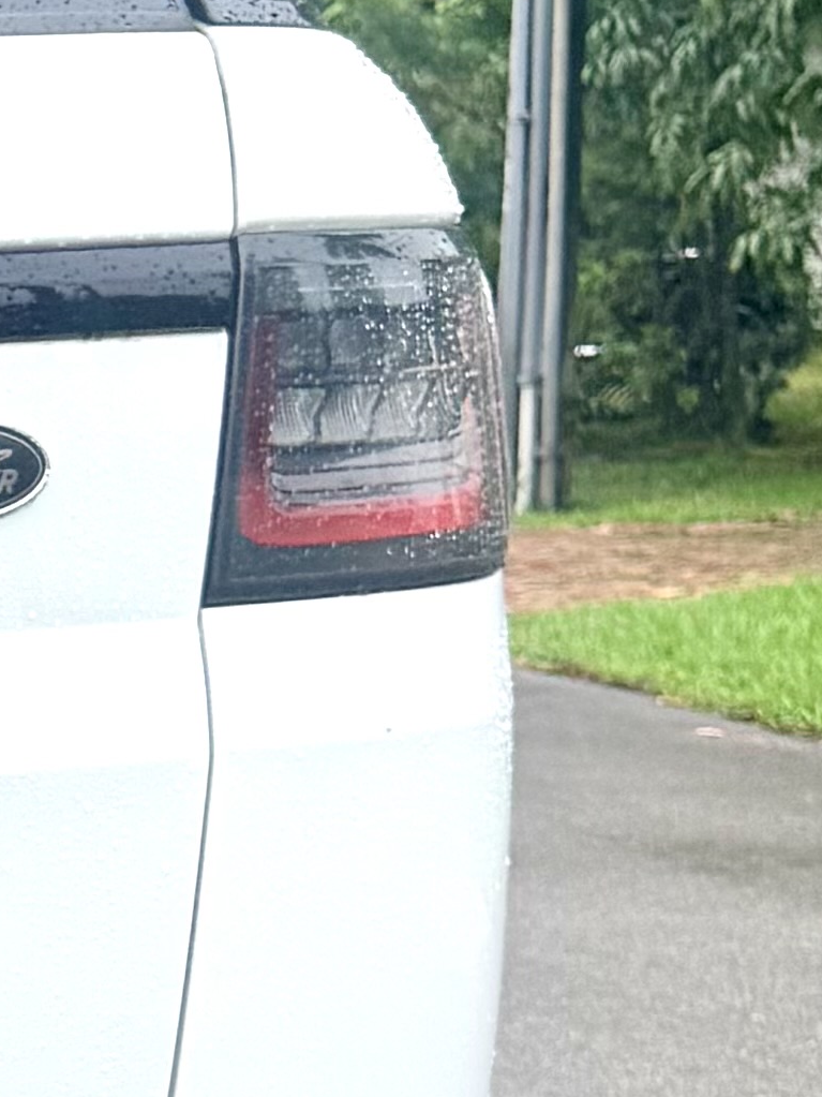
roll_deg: +0.3
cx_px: -1350
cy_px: 989
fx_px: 4244
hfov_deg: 9.5
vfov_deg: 14.6
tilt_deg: -8.4
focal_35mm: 134
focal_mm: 6.76
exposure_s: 1/1689
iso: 80
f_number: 1.78
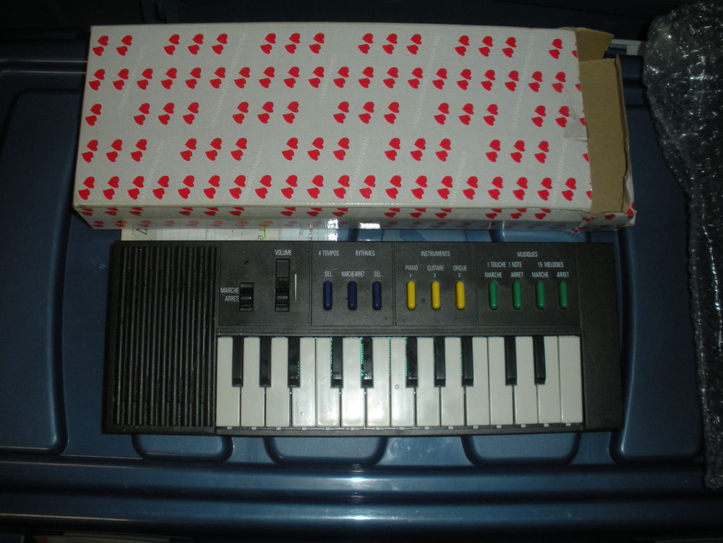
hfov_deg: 52.6
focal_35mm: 35
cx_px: 362
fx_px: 731
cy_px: 272
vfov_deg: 40.7
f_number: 3.5
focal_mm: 6.3
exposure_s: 1/60
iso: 200
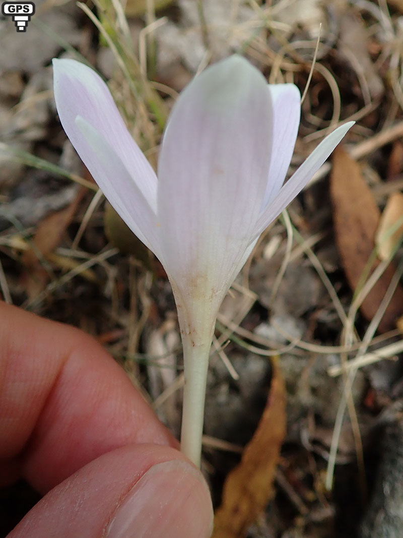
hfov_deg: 46.8
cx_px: 202
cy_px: 269
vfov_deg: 60.0
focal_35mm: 30
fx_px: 466
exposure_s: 1/125
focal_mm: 5.5
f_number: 2.3
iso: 200
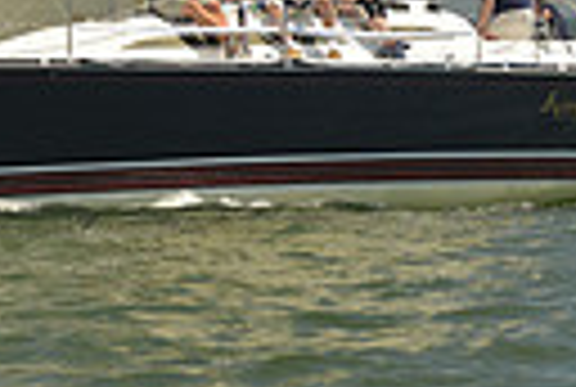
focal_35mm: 542
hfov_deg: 3.8
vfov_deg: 2.5
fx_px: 8692
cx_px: 79
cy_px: -796
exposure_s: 1/640
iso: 200
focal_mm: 120
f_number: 6.3
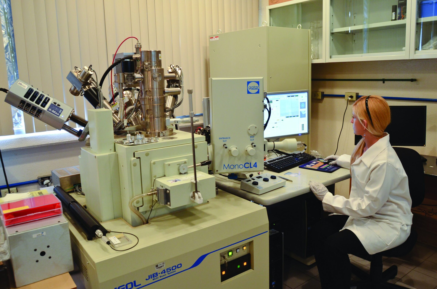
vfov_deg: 45.5
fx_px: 345
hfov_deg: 64.7
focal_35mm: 28
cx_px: 218
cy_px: 144
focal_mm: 19
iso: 800
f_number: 5.6
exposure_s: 1/10
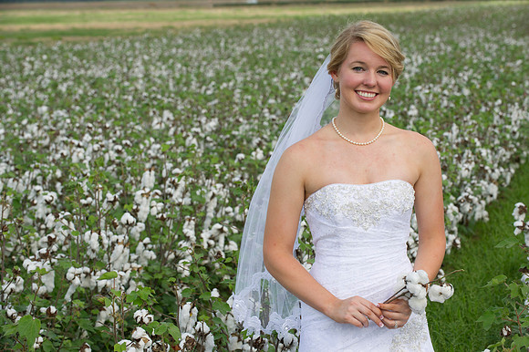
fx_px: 1704
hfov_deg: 17.7
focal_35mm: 116
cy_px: 176
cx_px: 264
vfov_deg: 11.8
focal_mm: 116
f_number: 8
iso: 200
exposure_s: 1/160
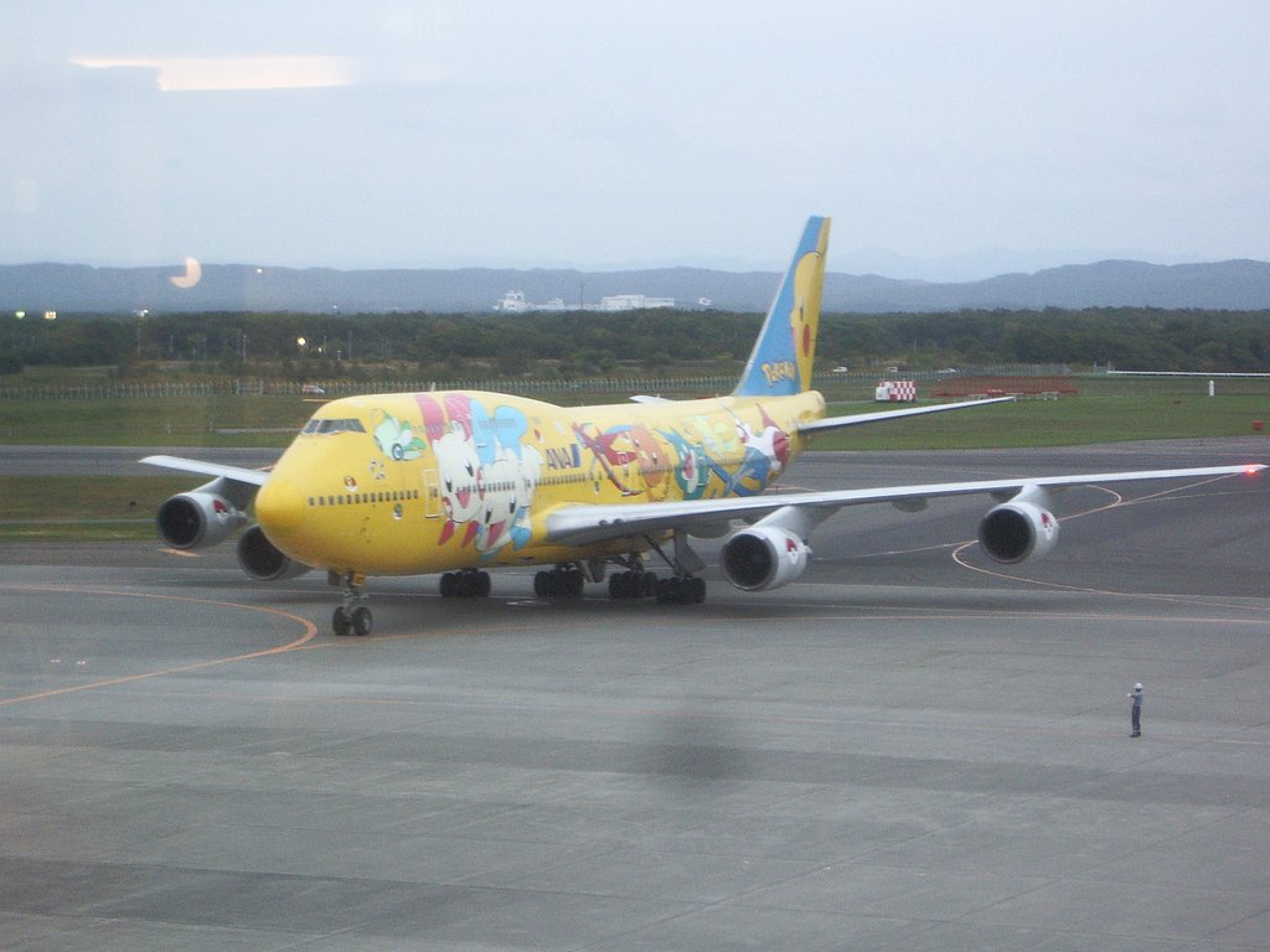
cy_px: 476
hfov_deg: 18.4
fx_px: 3926
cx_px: 635
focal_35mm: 107
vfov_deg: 13.8
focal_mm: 17.4
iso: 200
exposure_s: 1/25
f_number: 4.8
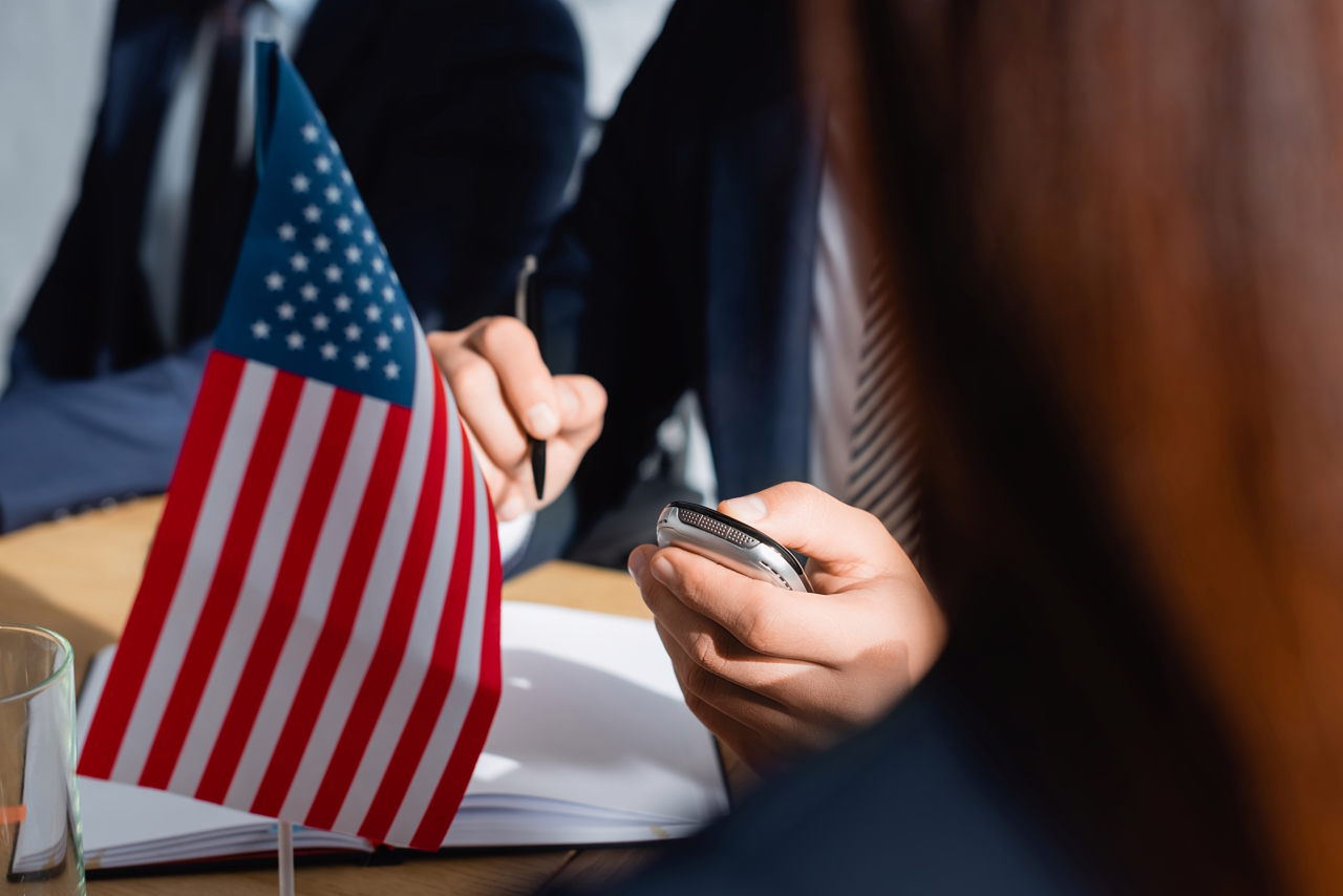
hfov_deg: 39.6
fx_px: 1866
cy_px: 448
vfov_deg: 27.0
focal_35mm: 50
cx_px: 672
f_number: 4
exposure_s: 1/200
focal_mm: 50
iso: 40
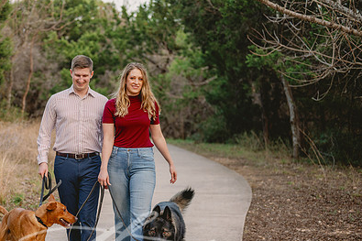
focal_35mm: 77
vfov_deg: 17.7
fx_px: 774
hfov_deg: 26.0
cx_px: 92
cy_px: 159
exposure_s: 1/400
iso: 250
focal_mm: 50
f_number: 2
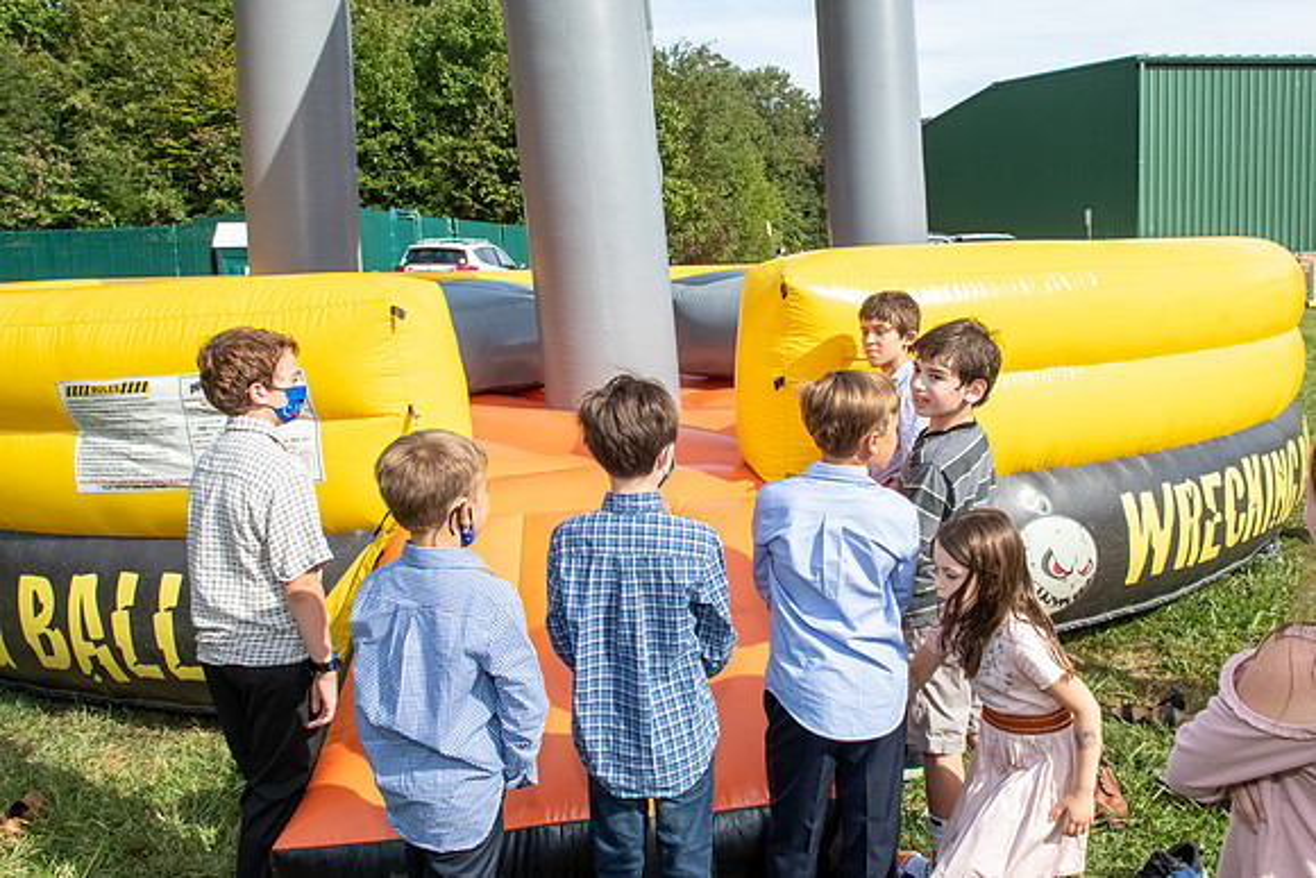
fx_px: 1058
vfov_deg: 45.0
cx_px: 747
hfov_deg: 63.5
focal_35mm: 29
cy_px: 380
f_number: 11
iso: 400
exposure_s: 1/250
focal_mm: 17
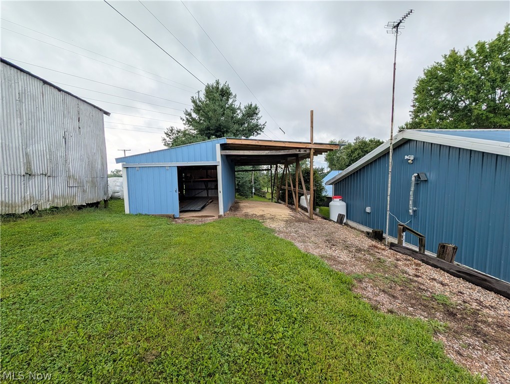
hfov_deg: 110.5
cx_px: 255
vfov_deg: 94.6
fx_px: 177
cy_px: 192
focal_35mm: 12
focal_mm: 2.02
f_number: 1.7
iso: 46
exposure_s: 1/1300
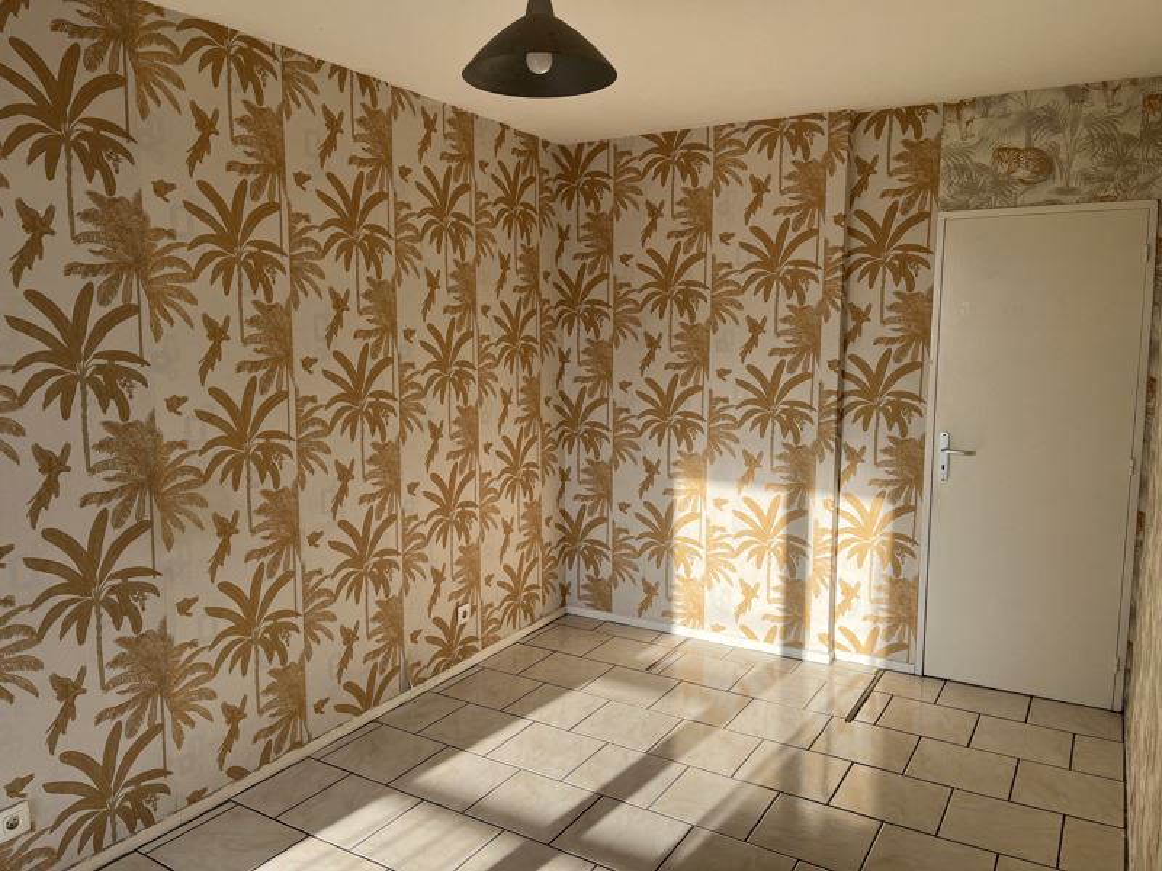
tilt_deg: -8.3
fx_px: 873
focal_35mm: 26
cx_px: 581
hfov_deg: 67.3
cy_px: 436
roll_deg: +0.5
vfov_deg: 53.1
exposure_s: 1/751
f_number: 1.6
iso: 50
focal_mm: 5.1
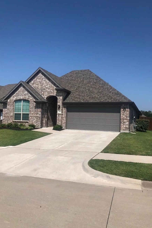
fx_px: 190
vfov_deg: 61.9
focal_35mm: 30
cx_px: 70
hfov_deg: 43.6
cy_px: 112
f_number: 1.8
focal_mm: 3.99
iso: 20
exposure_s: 1/3247
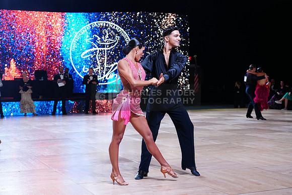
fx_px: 462
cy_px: 98
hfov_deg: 35.0
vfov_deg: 23.8
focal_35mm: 57
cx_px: 146
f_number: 5
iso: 2000
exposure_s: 1/500
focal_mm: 57
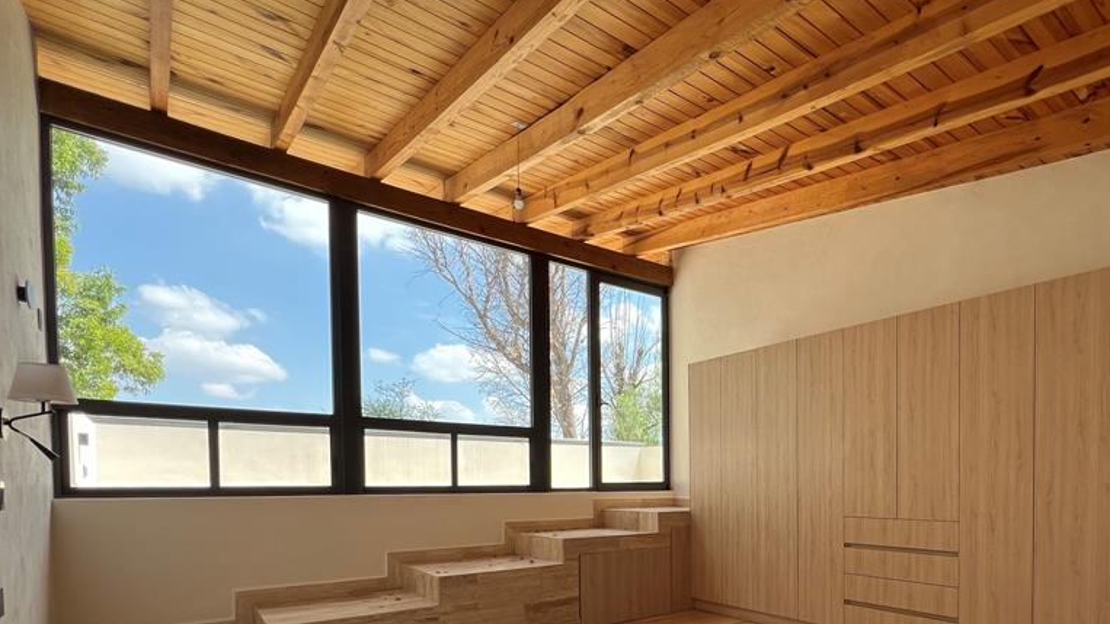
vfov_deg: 54.1
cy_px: 506
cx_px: 729
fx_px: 559
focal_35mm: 19
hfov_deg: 86.8
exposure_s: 1/199
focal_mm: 1.57
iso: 32
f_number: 1.8
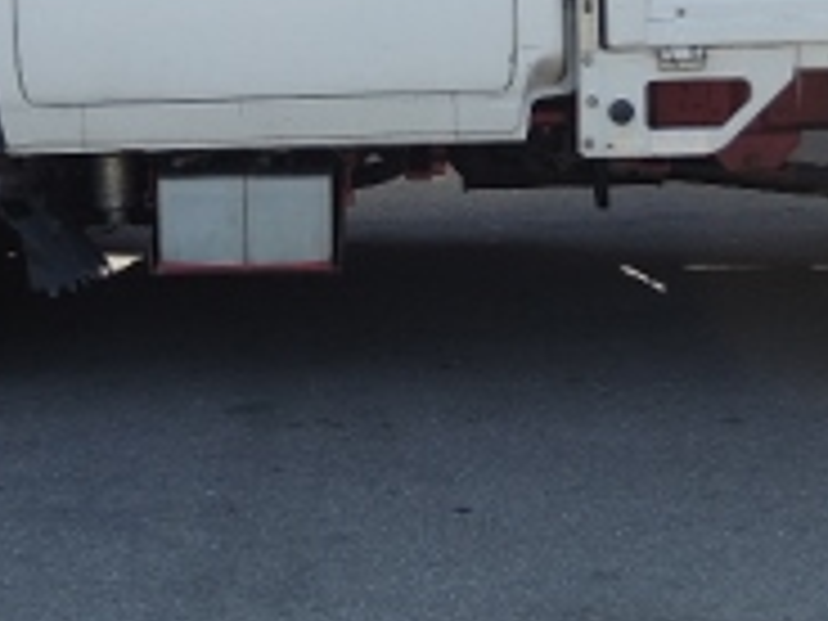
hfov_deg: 17.1
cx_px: 436
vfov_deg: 12.4
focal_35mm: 115
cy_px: -207
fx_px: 2751
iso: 80
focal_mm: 7
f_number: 2
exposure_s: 1/800
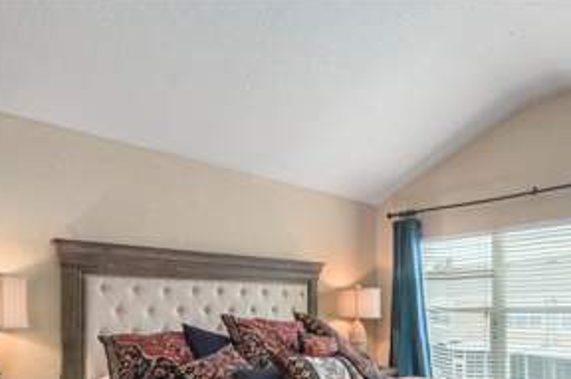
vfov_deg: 47.9
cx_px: 335
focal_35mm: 25
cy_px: 311
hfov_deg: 71.0
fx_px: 396
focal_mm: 10
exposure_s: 1/2
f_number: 9
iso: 250
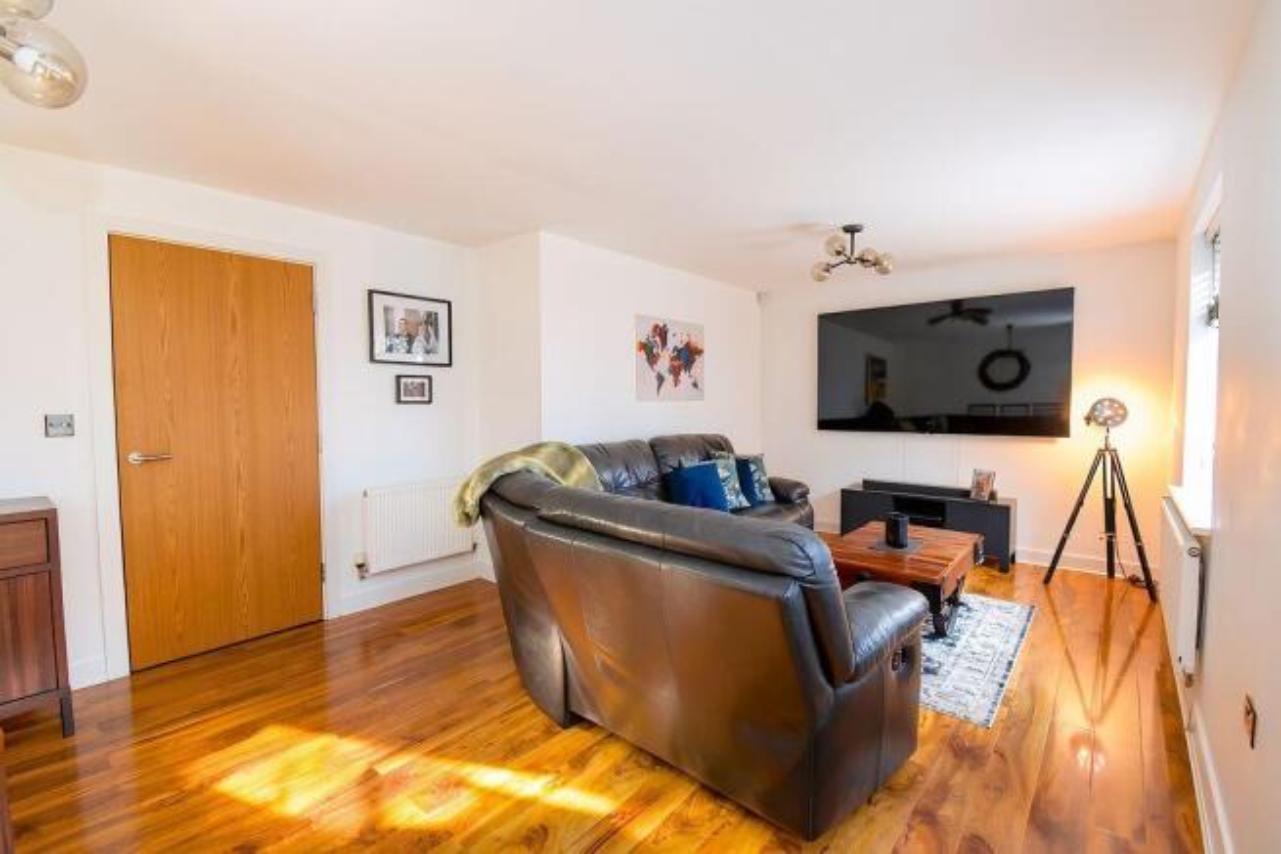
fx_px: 534
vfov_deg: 77.4
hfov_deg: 100.4
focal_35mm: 15
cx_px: 640
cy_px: 427
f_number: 4.5
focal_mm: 10
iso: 3200
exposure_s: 1/25
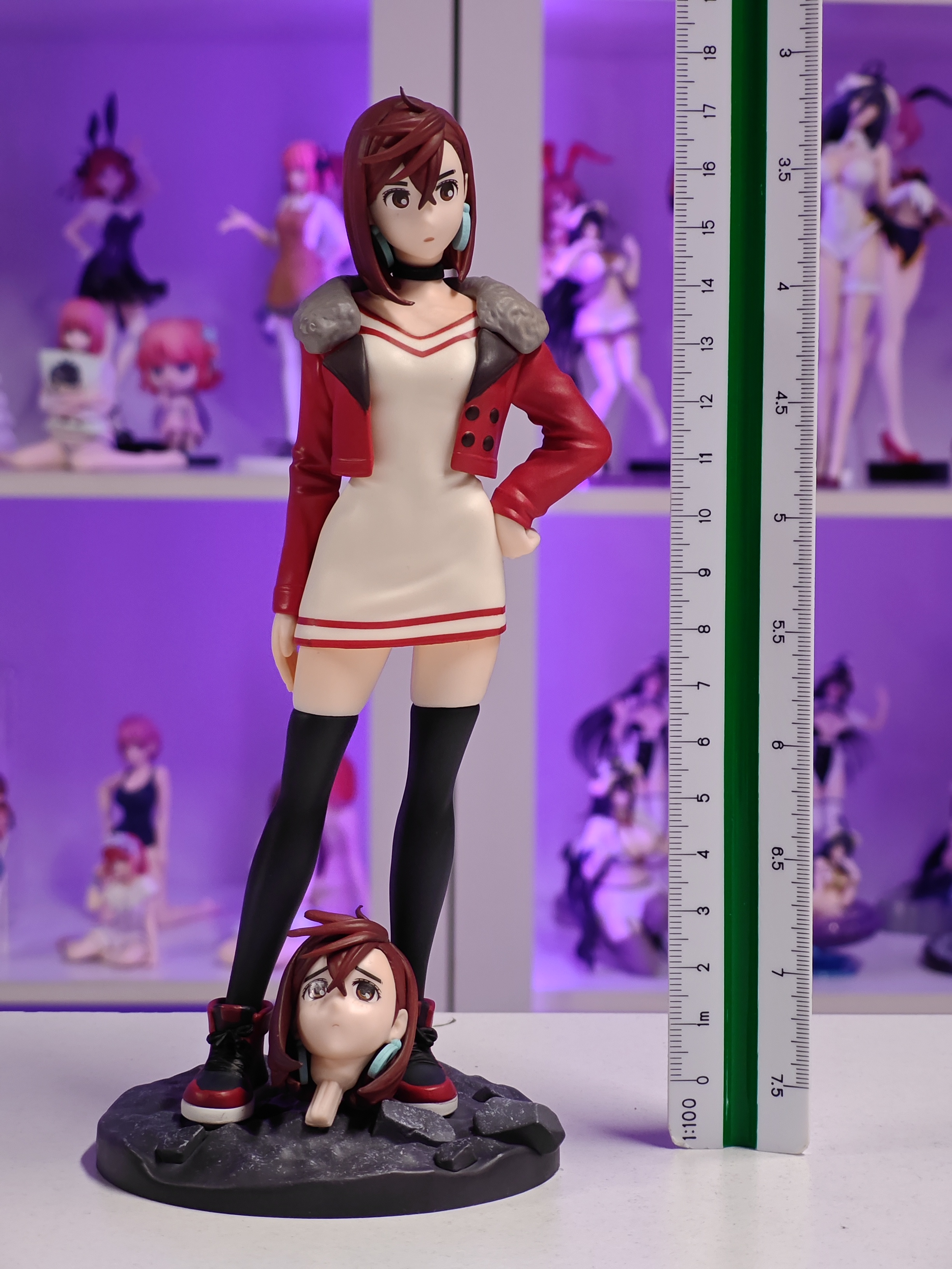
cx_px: 476
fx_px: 2934
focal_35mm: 80
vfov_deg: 24.4
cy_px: 634
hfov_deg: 18.4
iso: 640
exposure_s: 1/33.3
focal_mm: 7.48
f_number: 2.4
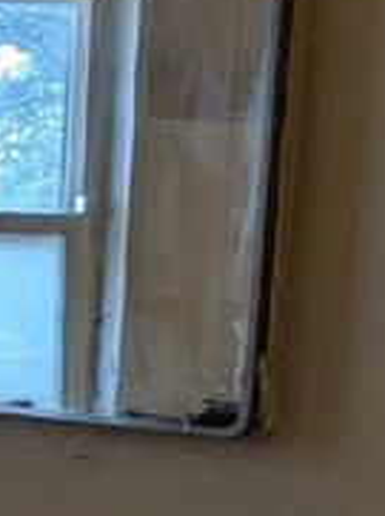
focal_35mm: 93
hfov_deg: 10.6
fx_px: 1384
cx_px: -796
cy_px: 391
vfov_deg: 20.9
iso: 59
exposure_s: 1/60
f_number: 2.2
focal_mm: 1.83
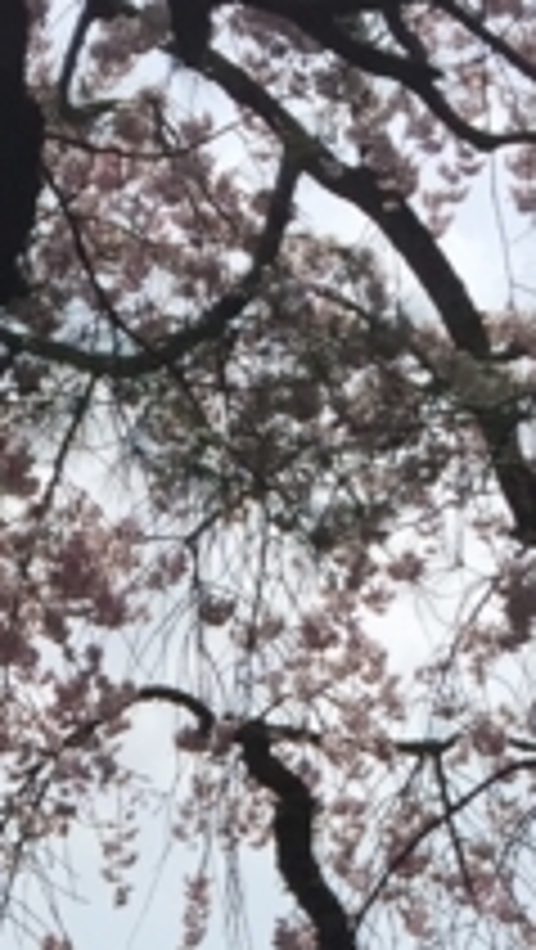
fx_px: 3858
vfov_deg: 12.8
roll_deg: +0.3
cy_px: 1675
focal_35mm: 153
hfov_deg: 7.8
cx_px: -248
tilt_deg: +8.3
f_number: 2.2
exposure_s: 1/6623
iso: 32
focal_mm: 4.15
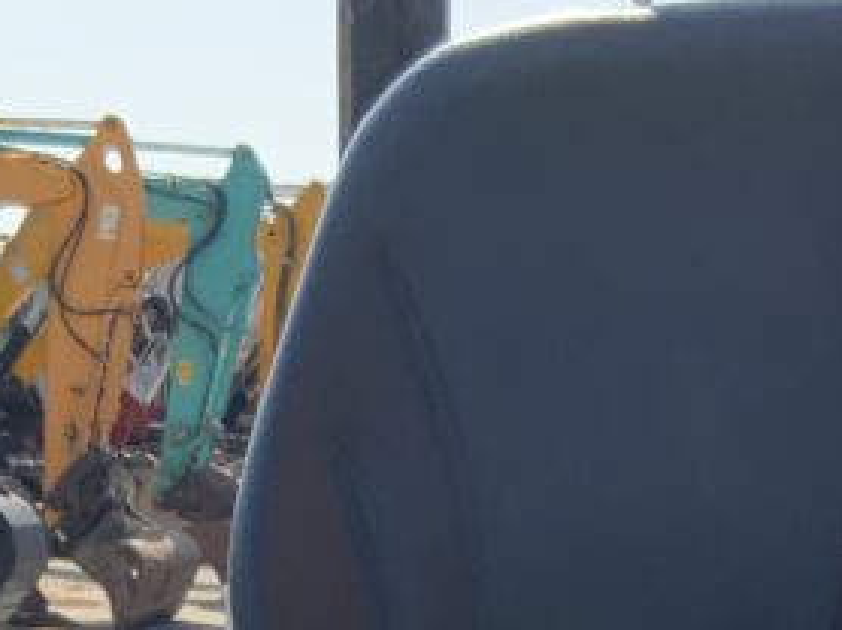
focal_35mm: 107
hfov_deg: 18.4
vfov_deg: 12.8
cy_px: 1042
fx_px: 2600
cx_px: 521
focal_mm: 3
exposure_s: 1/1055
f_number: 1.8
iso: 16
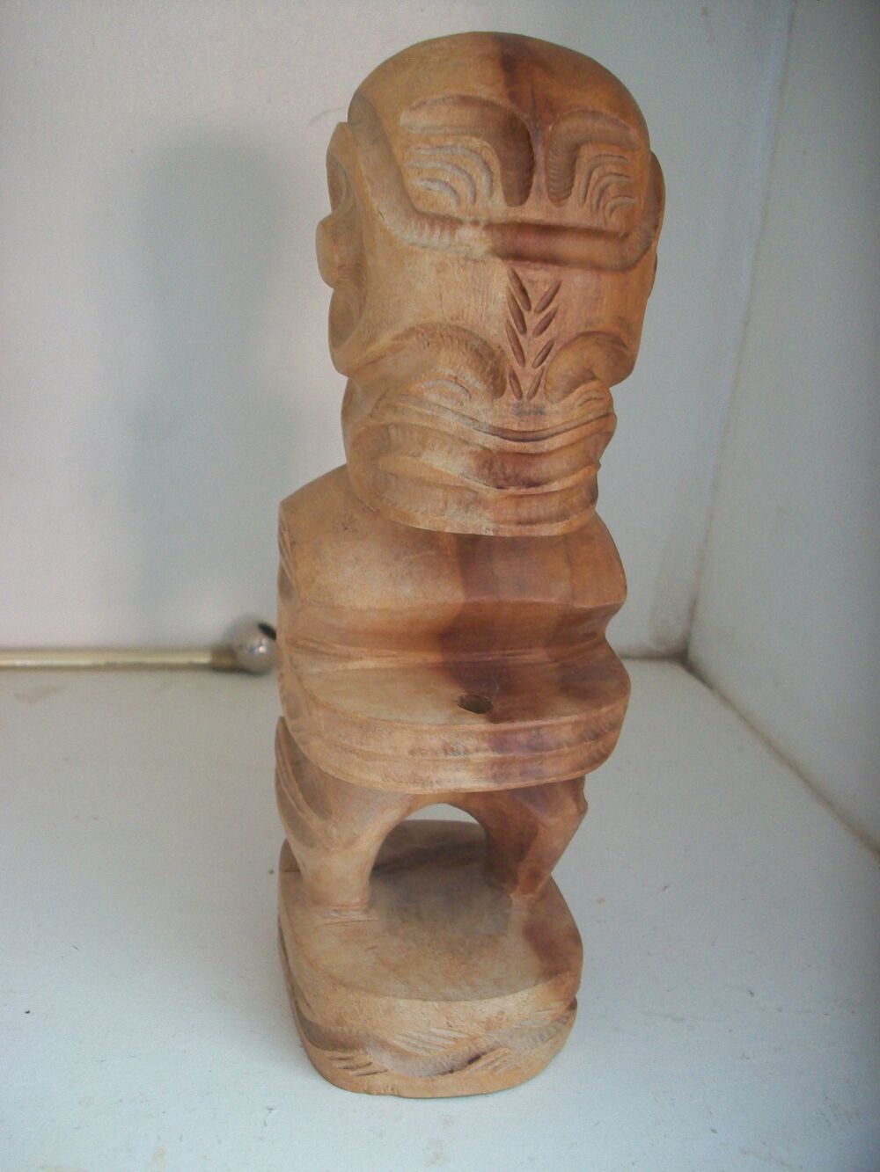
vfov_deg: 54.0
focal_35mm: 34
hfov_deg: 41.8
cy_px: 586
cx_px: 440
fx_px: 1152
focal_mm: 5.7
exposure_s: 1/20
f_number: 2.8
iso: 160
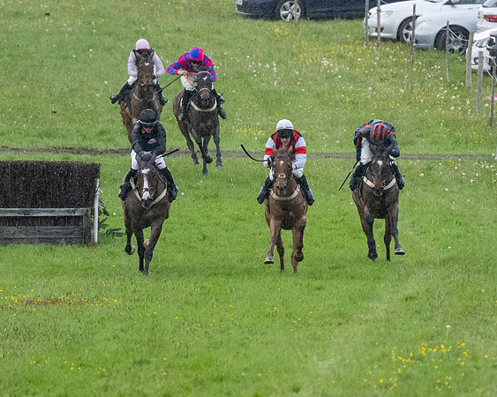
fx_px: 12038
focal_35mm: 819
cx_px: 341
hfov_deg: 2.4
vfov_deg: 1.9
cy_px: 232
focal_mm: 280
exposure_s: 1/1250
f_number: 4
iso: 2000
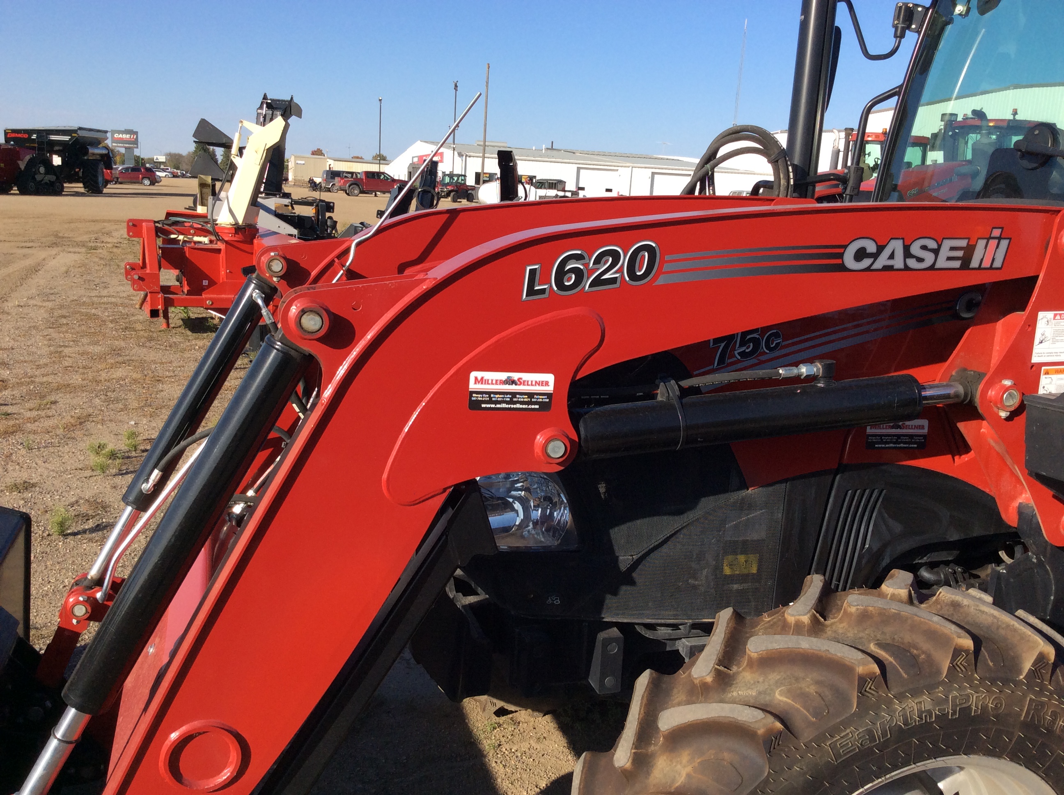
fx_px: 982
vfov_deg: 44.1
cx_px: 532
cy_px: 398
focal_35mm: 32
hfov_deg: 56.9
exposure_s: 1/1144
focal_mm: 3.3
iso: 32
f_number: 2.4
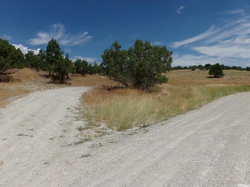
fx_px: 188
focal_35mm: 26
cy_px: 94
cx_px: 125
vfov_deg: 53.1
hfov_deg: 67.3
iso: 100
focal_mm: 4.7
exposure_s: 1/750
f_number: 7.52
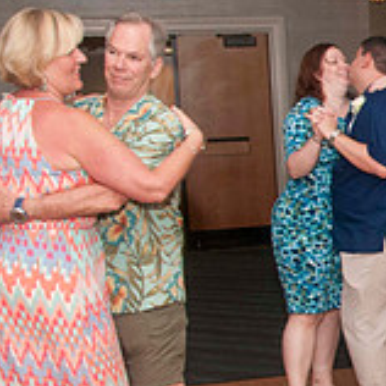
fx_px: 1060
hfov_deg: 17.7
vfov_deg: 20.6
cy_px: 233
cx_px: 635
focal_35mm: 84
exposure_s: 1/60
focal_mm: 18
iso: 800
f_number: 5.6
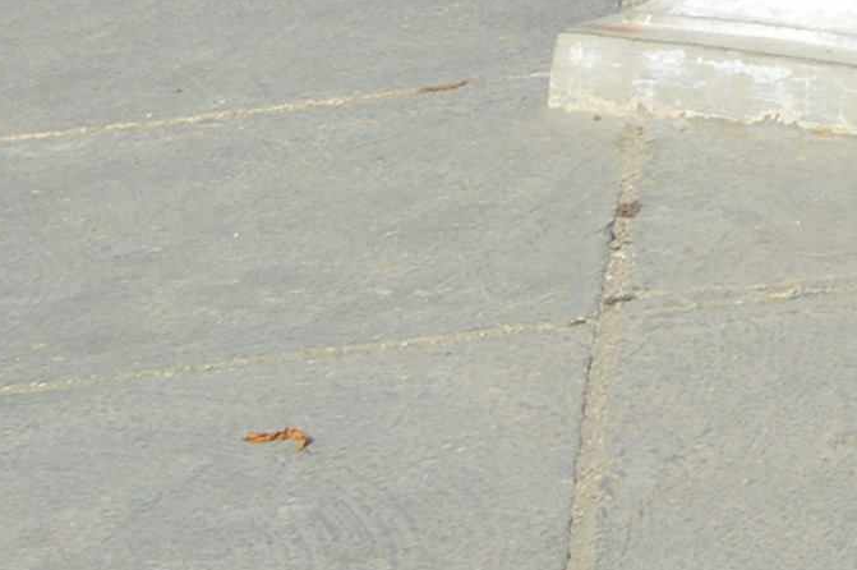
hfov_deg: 7.9
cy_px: -1154
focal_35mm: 222
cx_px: 2666
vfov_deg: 5.8
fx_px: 5280
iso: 100
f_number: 8
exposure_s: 1/250
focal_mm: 22
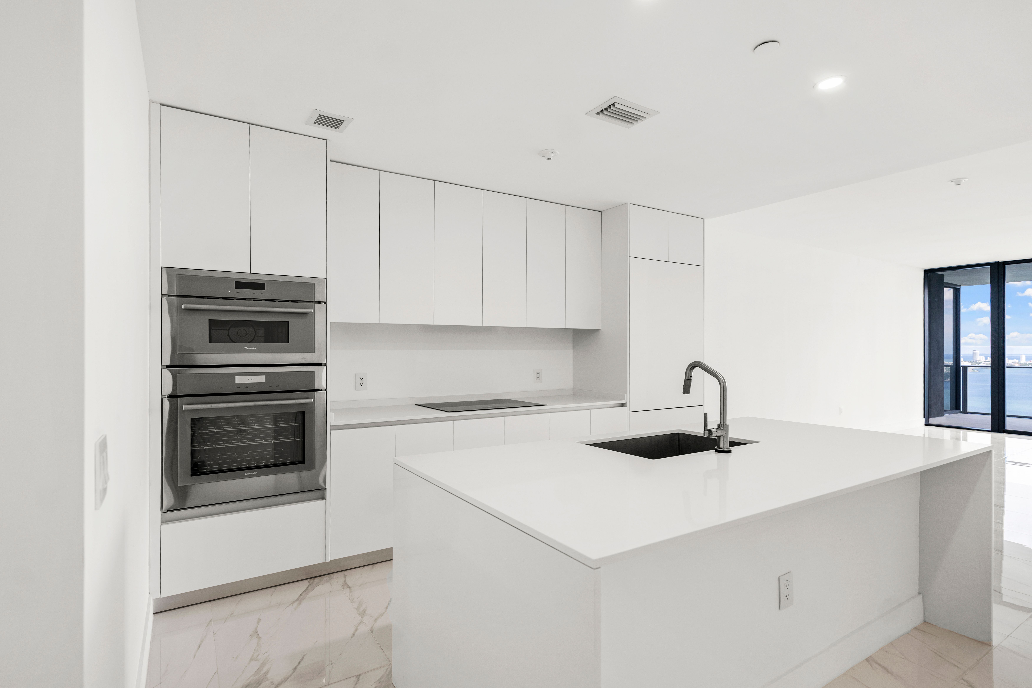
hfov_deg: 96.7
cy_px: 344
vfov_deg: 73.7
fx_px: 459
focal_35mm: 16
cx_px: 516
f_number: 3.2
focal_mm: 16
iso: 100
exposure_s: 1/40
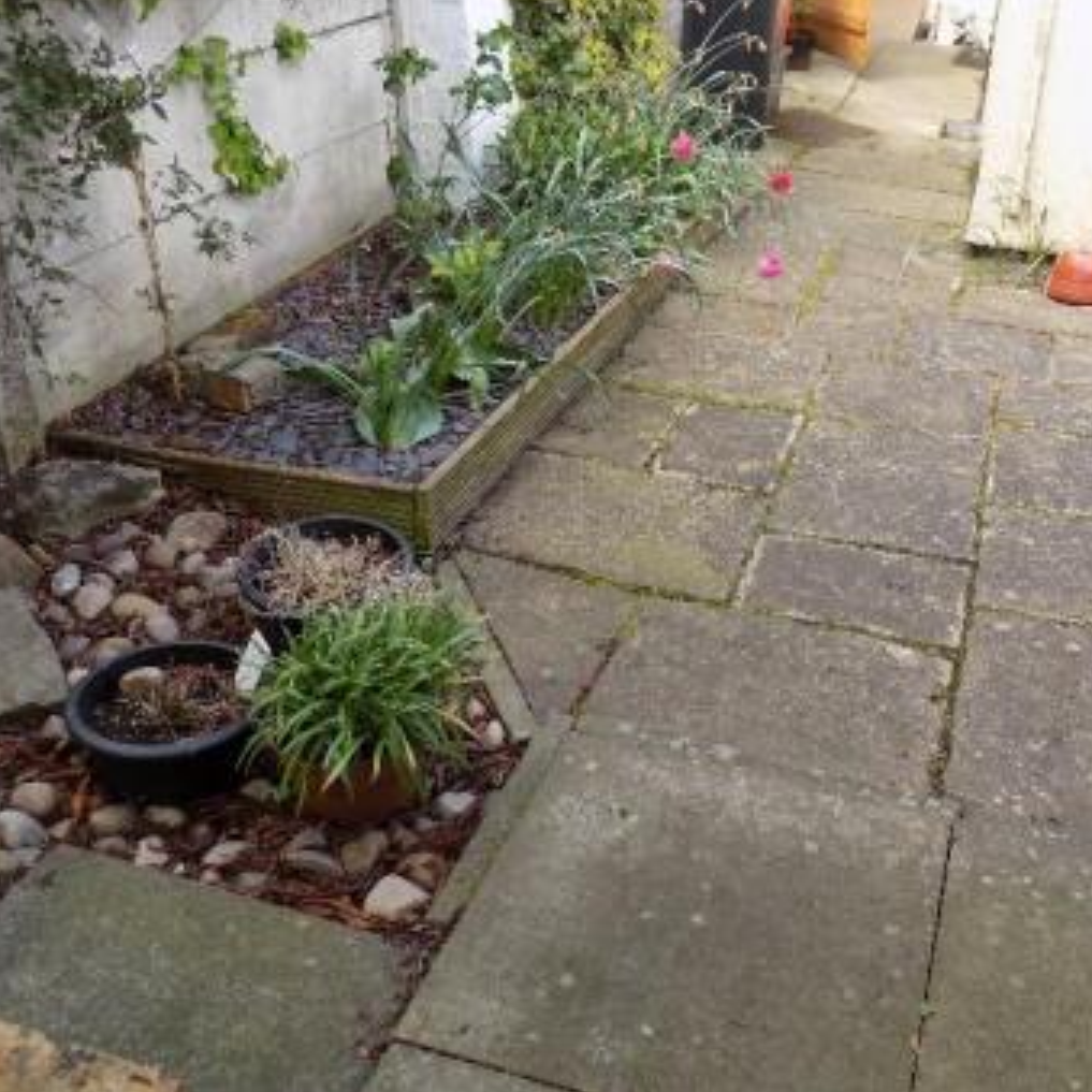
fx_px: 1249
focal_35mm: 35
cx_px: 701
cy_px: 465
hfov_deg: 46.7
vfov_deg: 47.1
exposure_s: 1/100
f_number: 3.1
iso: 80
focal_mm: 4
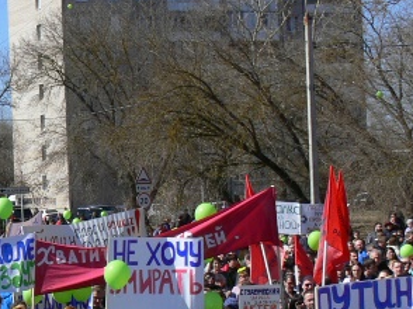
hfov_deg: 15.4
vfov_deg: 12.1
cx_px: -114
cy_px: 154
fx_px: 1454
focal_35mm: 122
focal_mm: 7.4
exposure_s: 1/320
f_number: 5.6
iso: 80
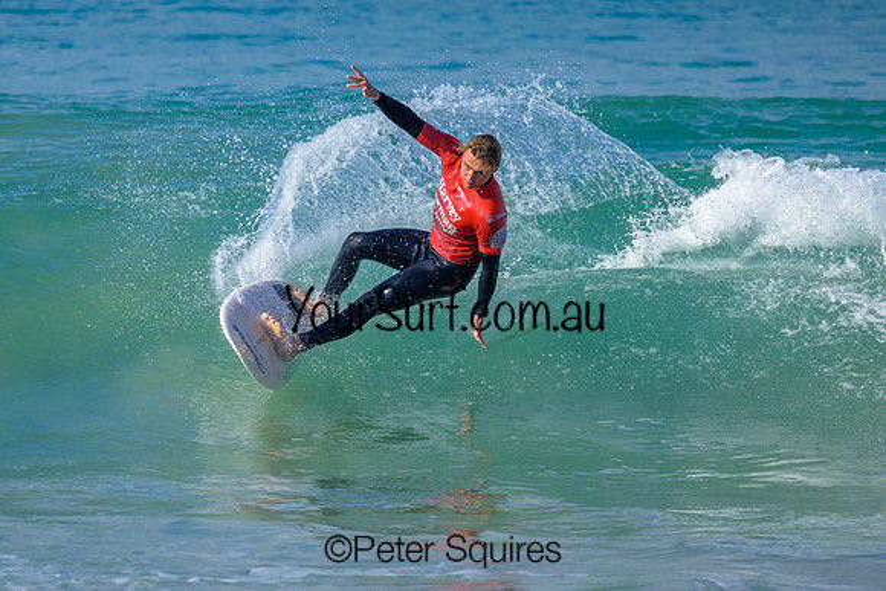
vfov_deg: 1.3
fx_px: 27038
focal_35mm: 1098
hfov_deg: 1.9
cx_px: 370
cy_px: 231
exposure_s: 1/2000
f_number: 6.3
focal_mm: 800
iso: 280
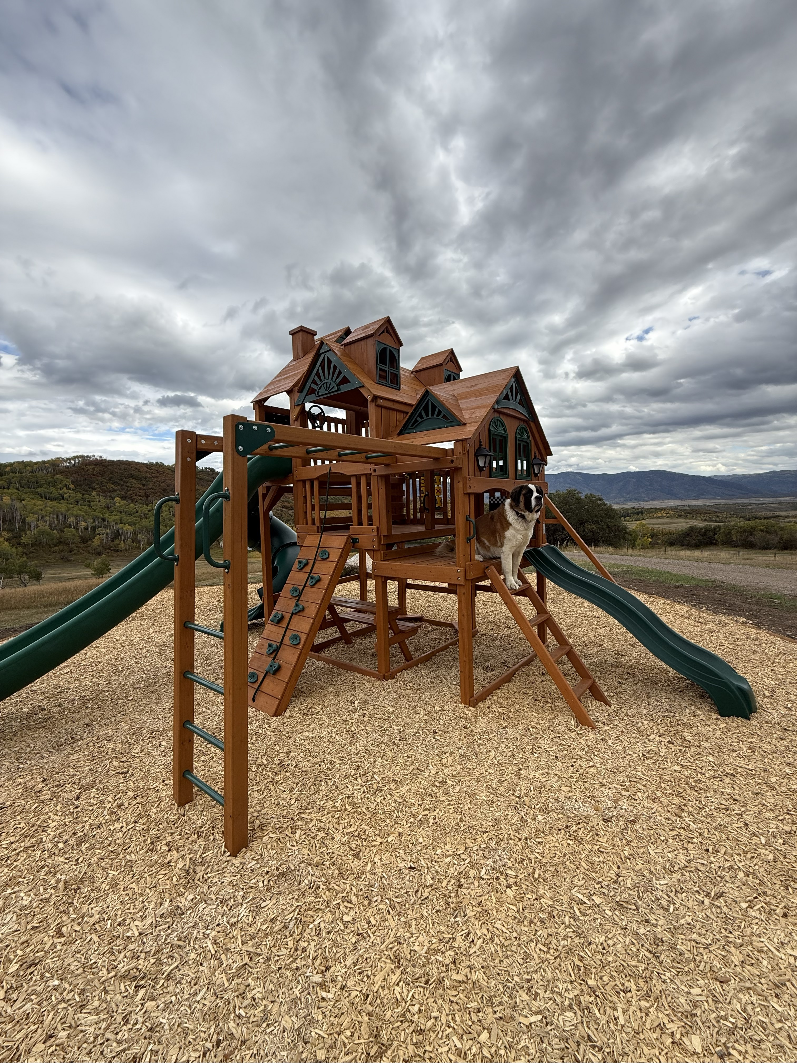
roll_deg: +0.4
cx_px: 398
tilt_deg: -2.0
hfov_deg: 85.7
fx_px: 430
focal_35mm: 14
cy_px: 532
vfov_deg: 102.1
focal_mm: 2.22
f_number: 2.2
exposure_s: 1/694
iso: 50
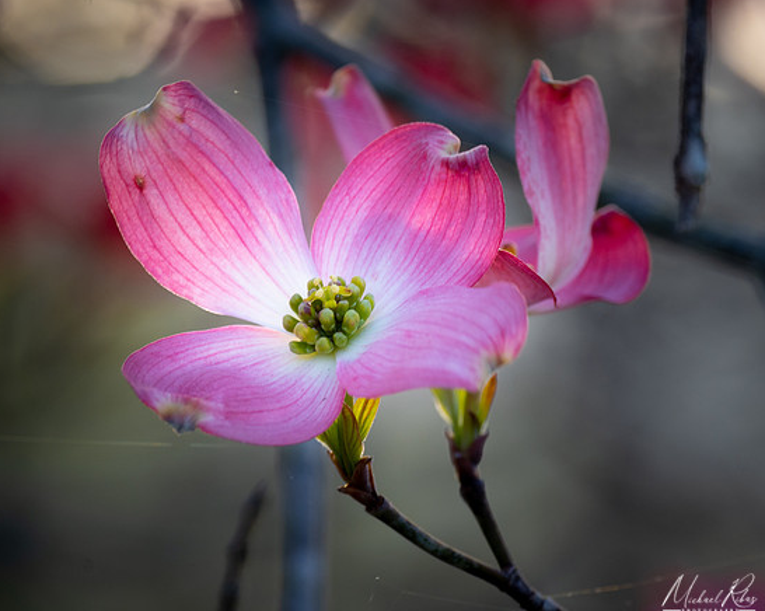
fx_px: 10815
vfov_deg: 3.2
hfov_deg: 4.1
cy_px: 314
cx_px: 417
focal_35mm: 478
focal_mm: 250
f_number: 9
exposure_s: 1/60
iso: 400
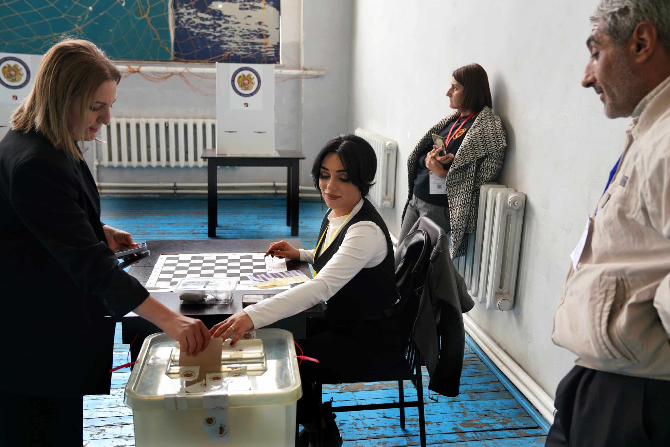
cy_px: 224
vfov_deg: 36.9
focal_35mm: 36
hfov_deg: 53.1
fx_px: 670
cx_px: 335
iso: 640
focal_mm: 36
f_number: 4.5
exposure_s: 1/100
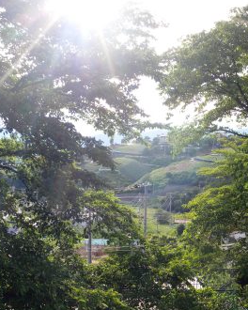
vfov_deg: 41.2
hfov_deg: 33.1
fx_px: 413
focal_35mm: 45
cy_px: 156
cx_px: 166
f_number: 4.5
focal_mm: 7.3
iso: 64
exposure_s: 1/142
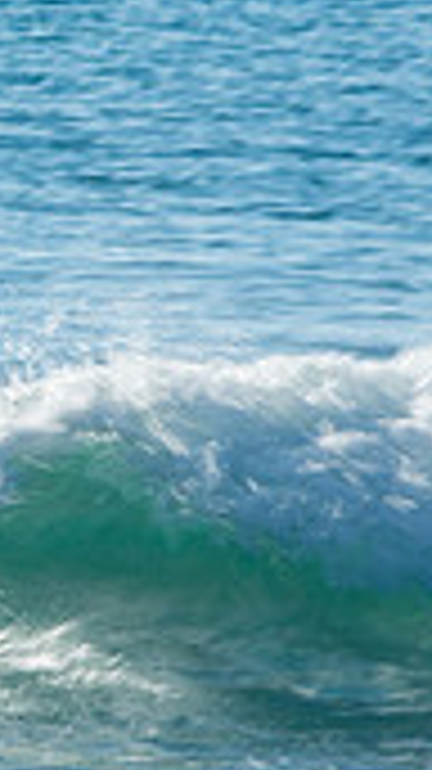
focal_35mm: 1543
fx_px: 31469
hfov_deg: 0.8
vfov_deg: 1.4
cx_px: -729
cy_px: 444
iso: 100
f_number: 25
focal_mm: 290
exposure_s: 1/30
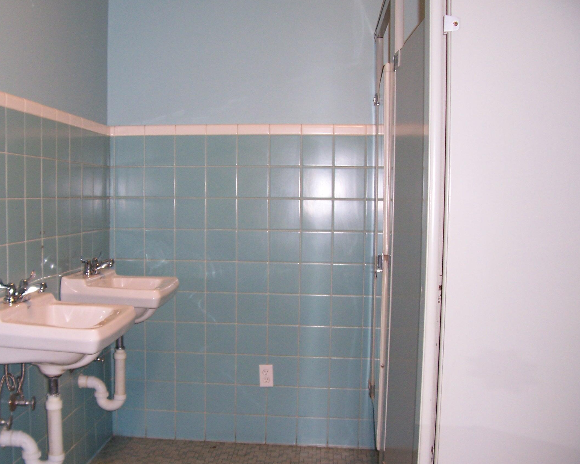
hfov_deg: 45.6
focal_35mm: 40
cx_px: 233
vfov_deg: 37.3
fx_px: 687
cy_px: 252
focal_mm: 5.6
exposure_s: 1/60
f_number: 2.7
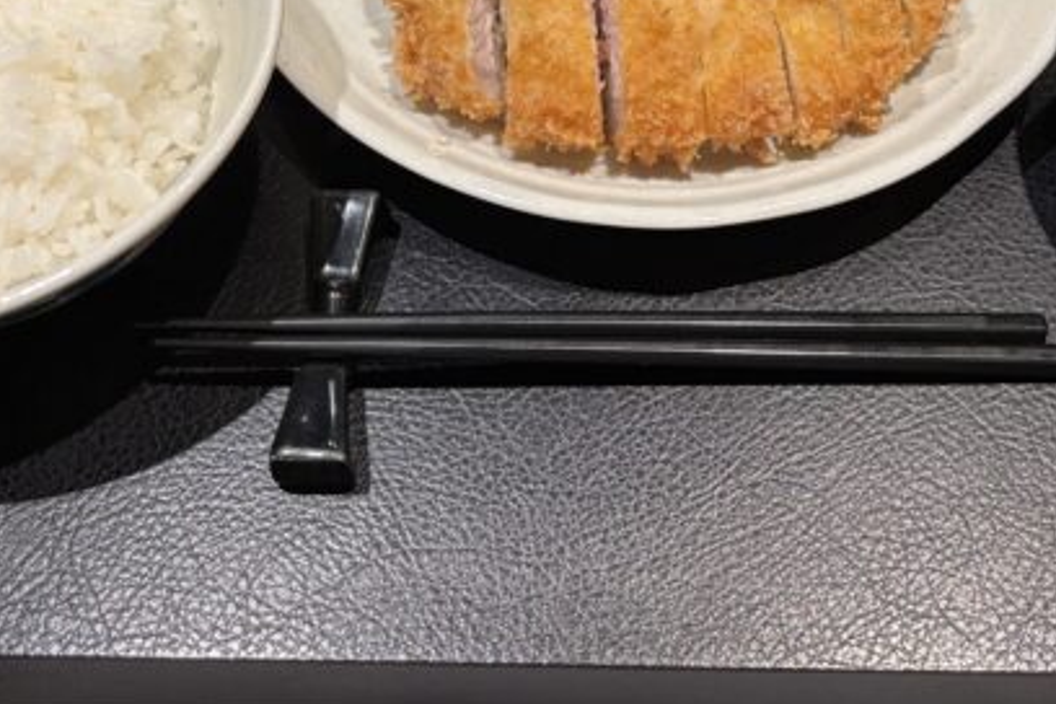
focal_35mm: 53
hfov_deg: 37.3
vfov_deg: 24.1
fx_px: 1555
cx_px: 652
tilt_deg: -52.0
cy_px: -41
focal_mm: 5.96
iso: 125
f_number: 1.6
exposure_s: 1/100
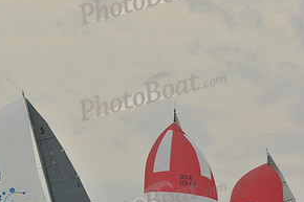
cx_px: 25
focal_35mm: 629
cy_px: 163
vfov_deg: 2.2
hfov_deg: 3.3
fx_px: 5308
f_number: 6.3
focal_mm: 210
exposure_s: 1/640
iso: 200
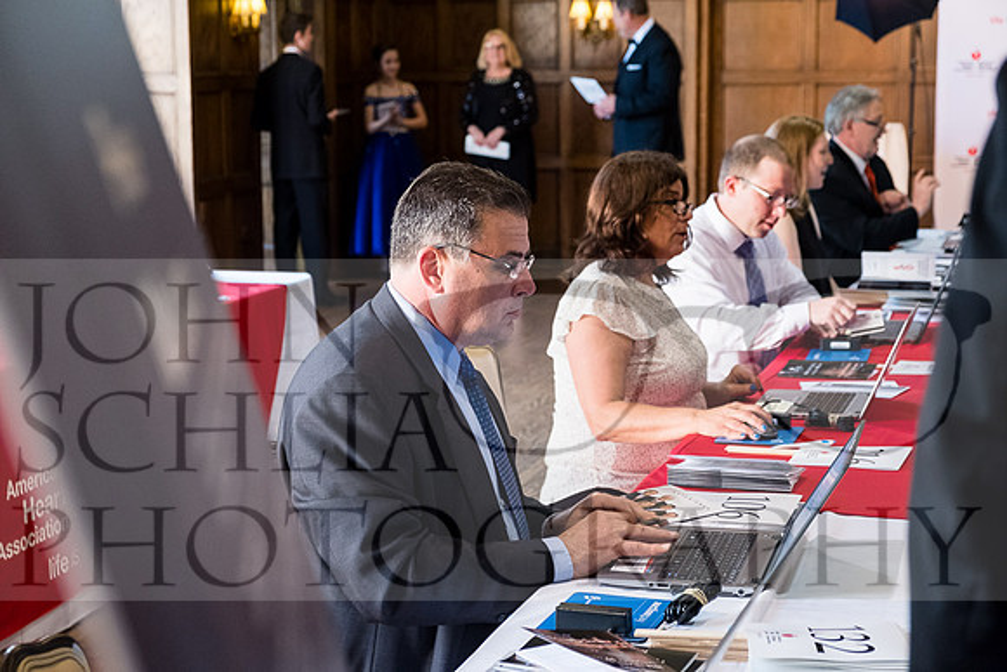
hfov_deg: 27.7
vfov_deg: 18.7
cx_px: 504
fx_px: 2042
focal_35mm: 73
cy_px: 336
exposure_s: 1/50
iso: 1600
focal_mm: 48.4
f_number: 4
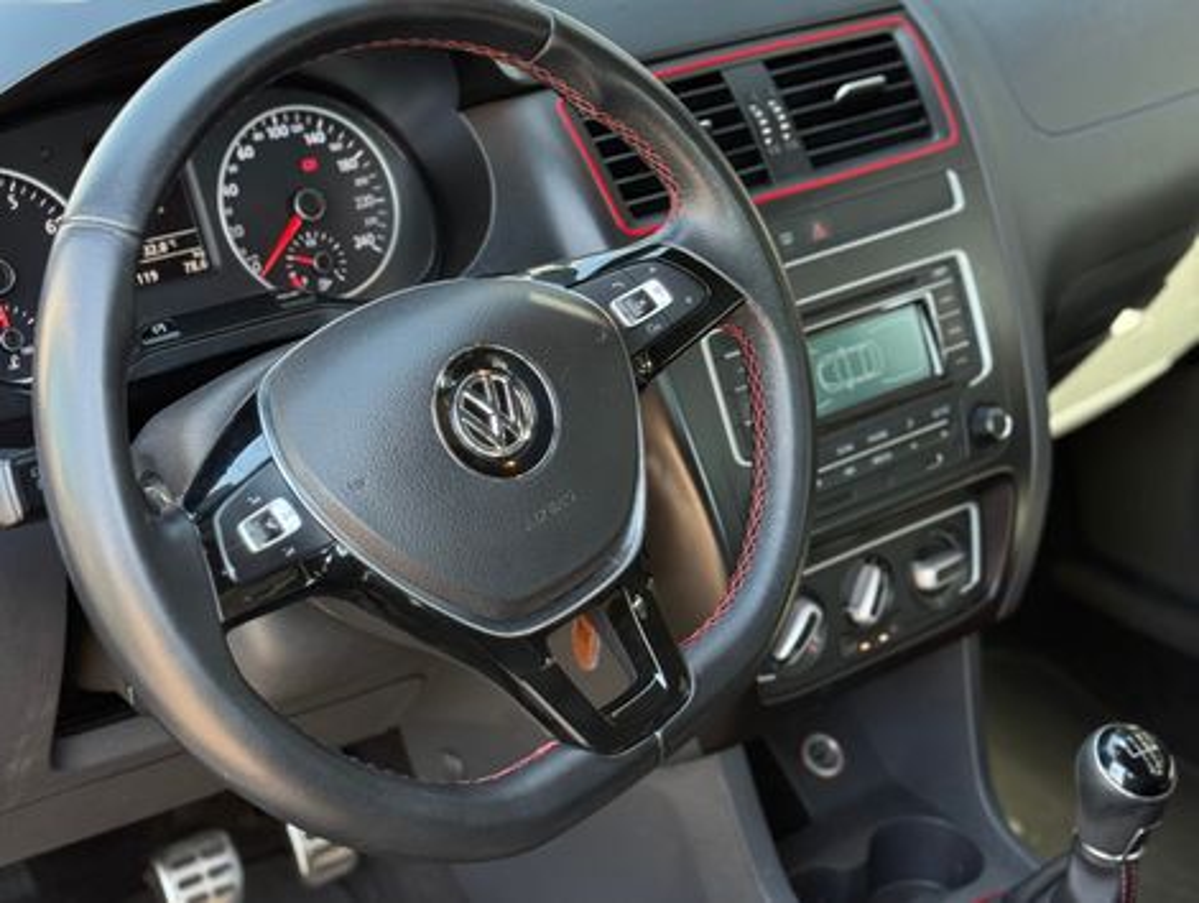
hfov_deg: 39.6
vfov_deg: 30.3
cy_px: 452
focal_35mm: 48
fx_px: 1665
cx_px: 600
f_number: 1.78
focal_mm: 6.76
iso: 160
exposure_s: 1/121
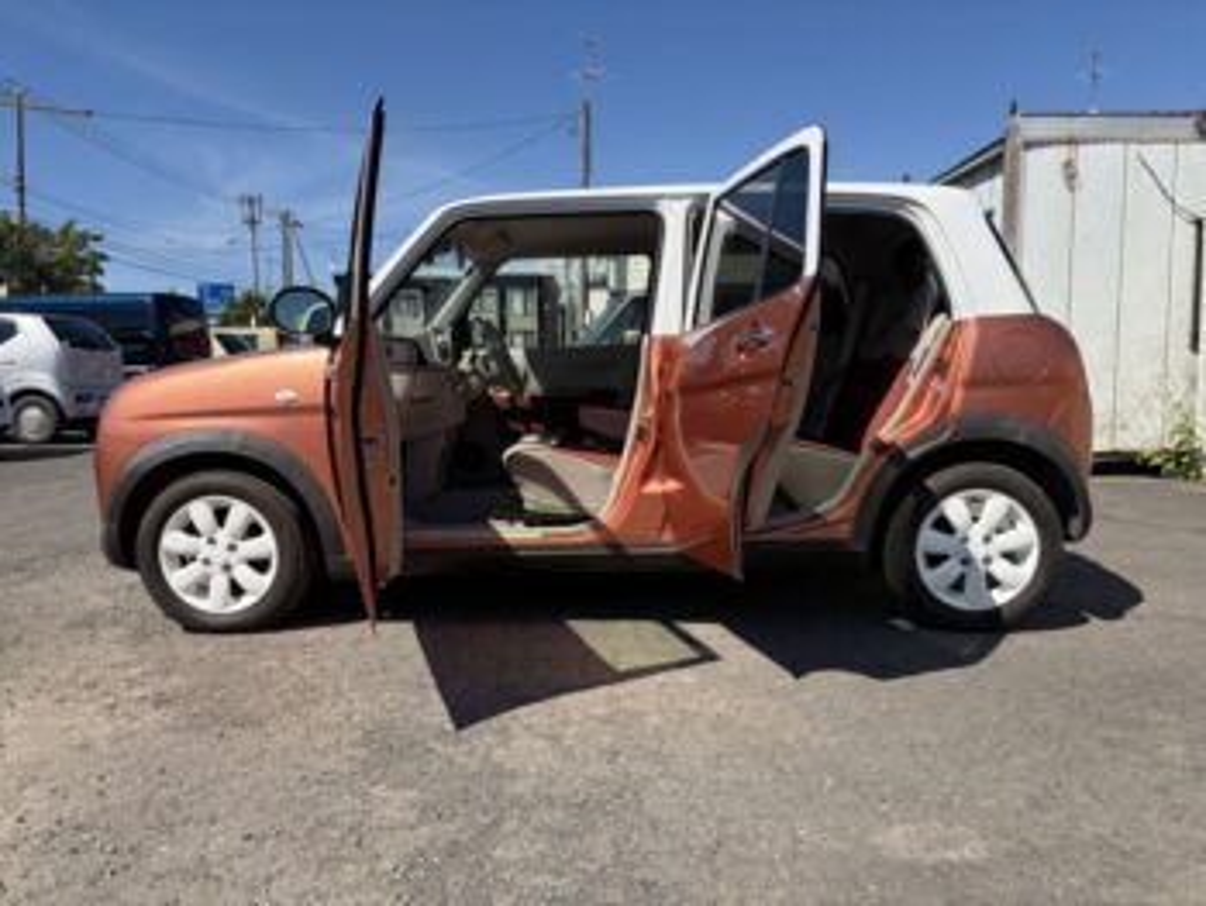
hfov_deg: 67.3
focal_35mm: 26
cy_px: 453
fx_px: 906
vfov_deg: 53.1
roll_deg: +0.2
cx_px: 603
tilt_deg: -1.6
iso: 50
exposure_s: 1/3279
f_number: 1.6
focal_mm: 5.96
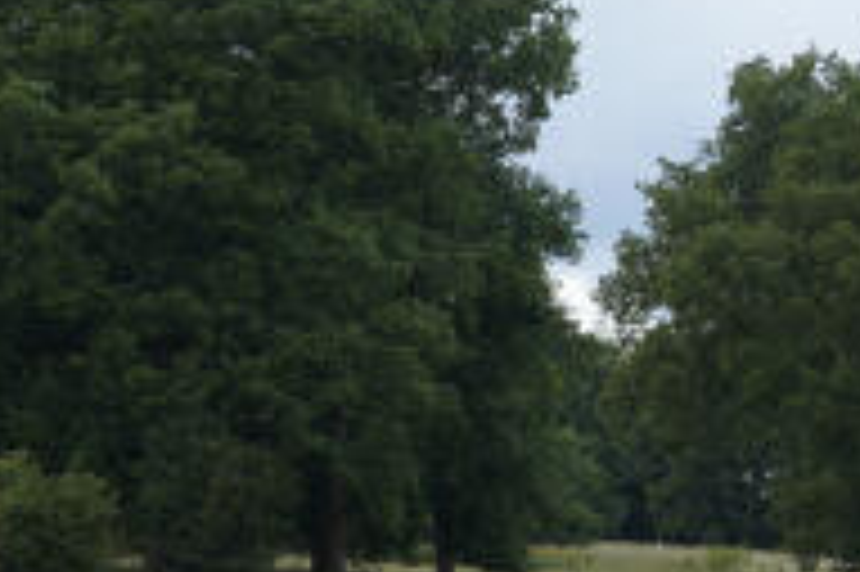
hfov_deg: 10.7
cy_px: 1043
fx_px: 4225
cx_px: 1679
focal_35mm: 177
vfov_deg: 7.5
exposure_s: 1/100
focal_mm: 33
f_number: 6.3
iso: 100
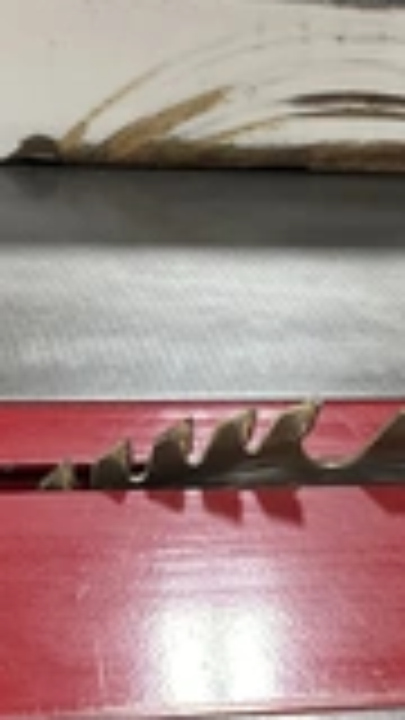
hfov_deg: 15.3
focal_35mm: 79
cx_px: 270
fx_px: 1508
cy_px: 490
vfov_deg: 26.7
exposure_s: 1/40
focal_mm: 3
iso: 320
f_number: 1.8
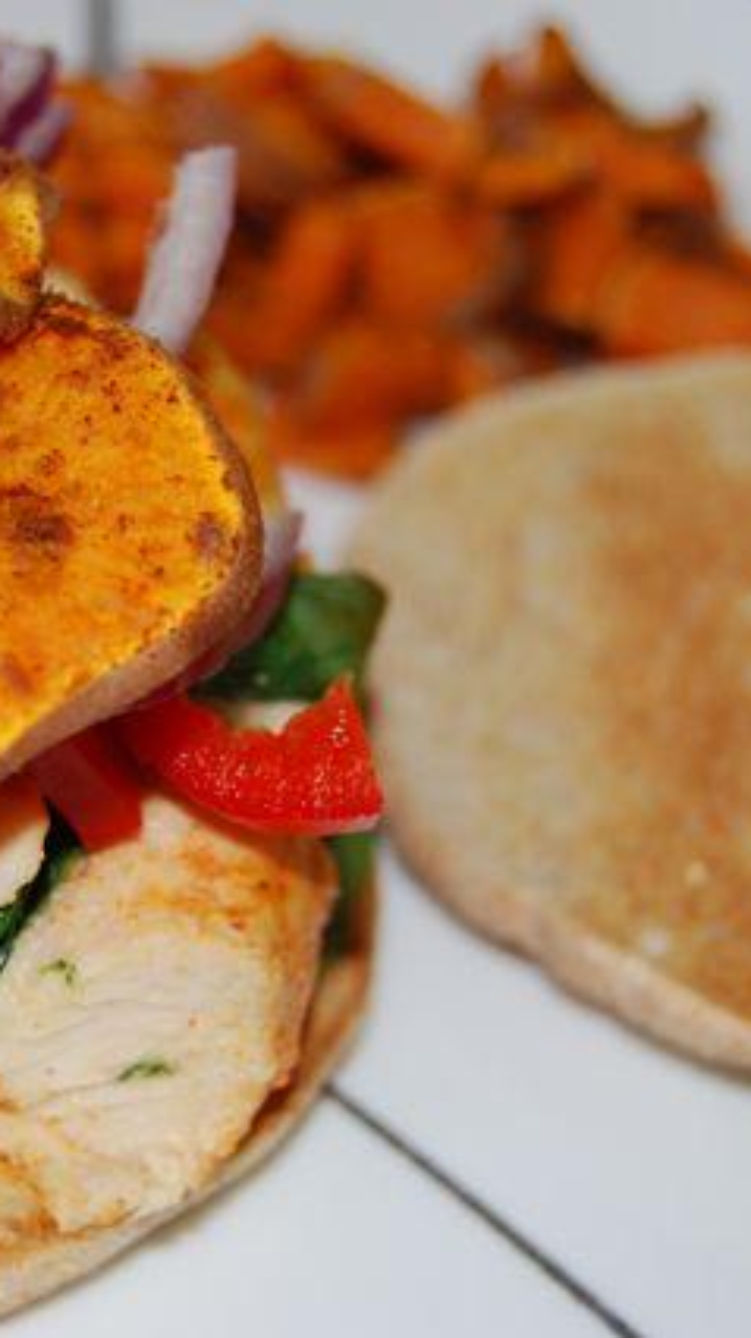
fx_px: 2937
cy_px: 669
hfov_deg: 14.5
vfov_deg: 25.7
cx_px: 138
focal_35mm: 83
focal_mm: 35
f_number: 4.8
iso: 200
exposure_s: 1/60
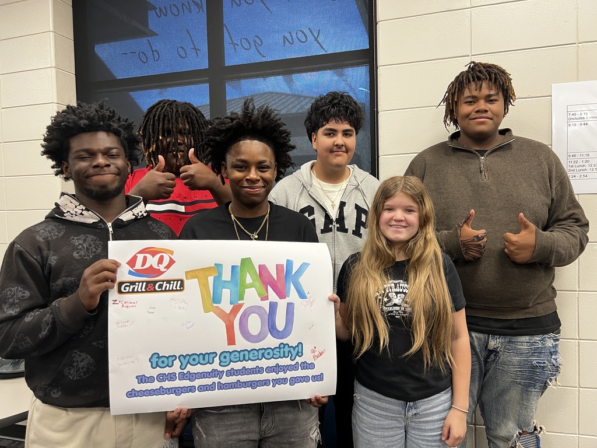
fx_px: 448
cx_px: 298
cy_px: 224
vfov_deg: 53.1
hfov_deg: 67.3
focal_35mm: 26
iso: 100
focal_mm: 5.7
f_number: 1.5
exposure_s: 1/60
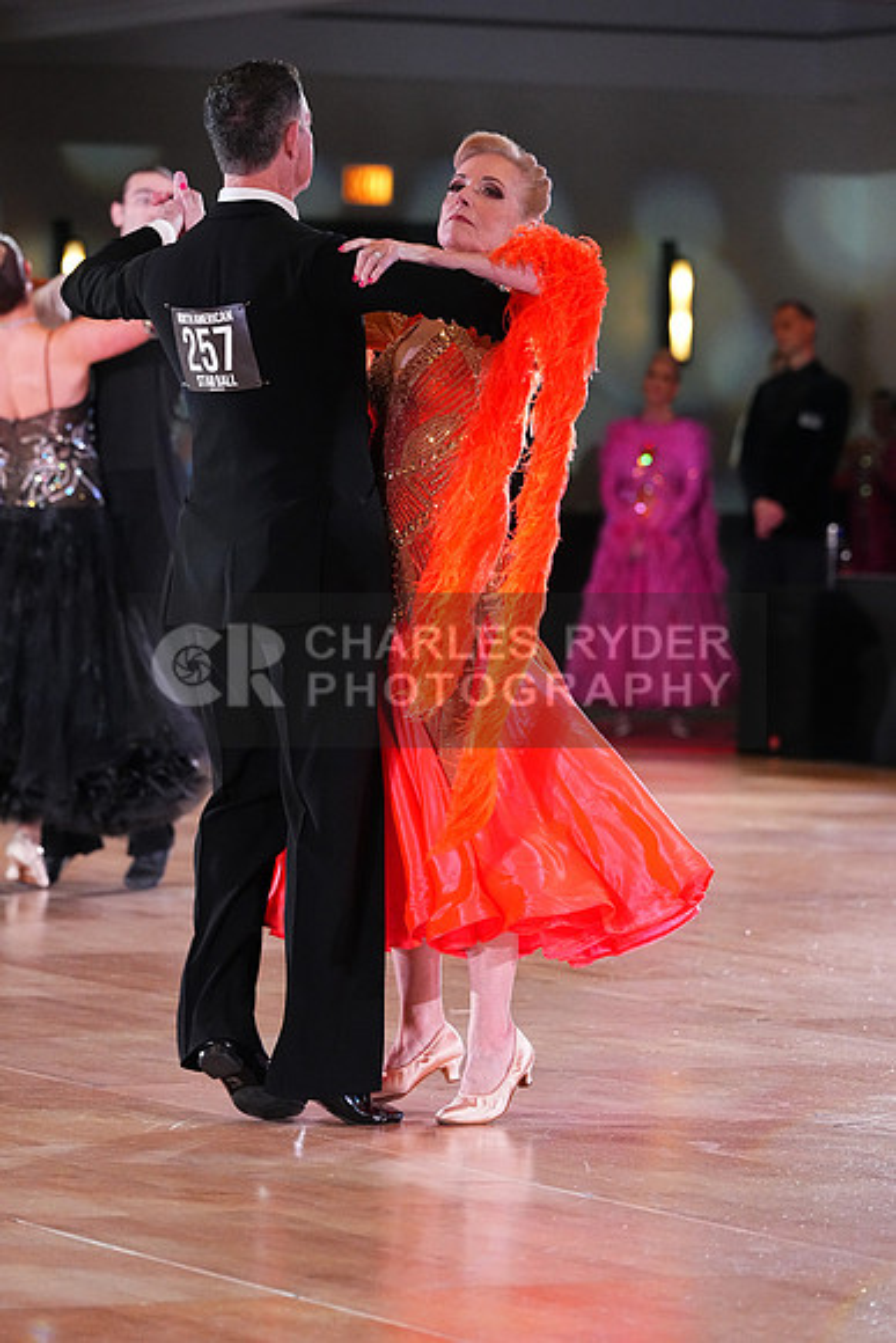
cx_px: 448
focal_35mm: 172
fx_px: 6417
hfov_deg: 8.0
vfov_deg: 11.9
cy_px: 672
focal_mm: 172
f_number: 5
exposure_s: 1/400
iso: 8000
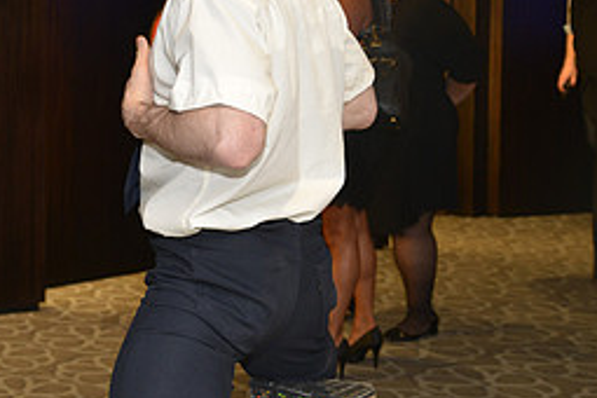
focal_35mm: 82
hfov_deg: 23.7
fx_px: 1360
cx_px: -7
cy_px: 76
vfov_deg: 16.5
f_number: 4
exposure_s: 1/60
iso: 800
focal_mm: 36
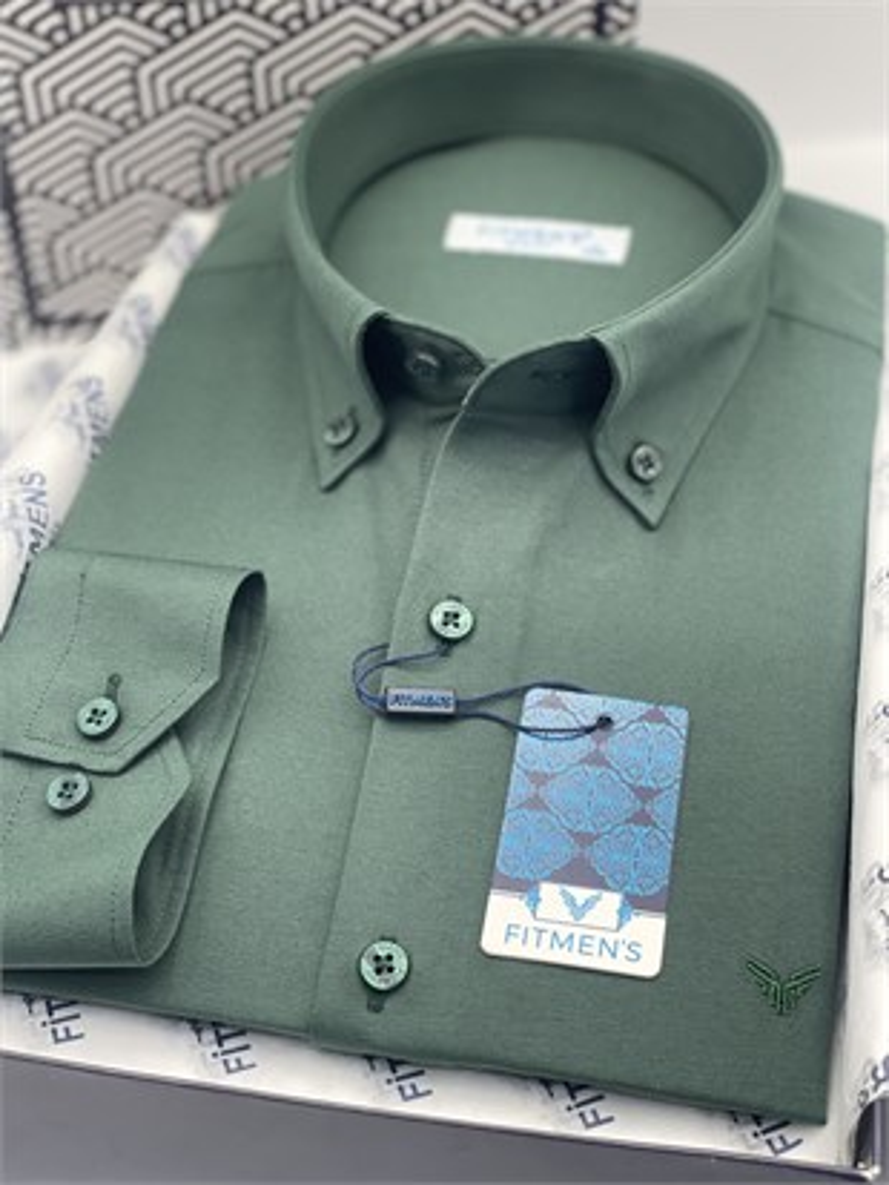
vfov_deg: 36.8
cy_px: 592
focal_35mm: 52
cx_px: 444
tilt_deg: -39.4
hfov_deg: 28.0
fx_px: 1780
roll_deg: +1.9
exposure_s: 1/122
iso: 64
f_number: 2
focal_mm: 6
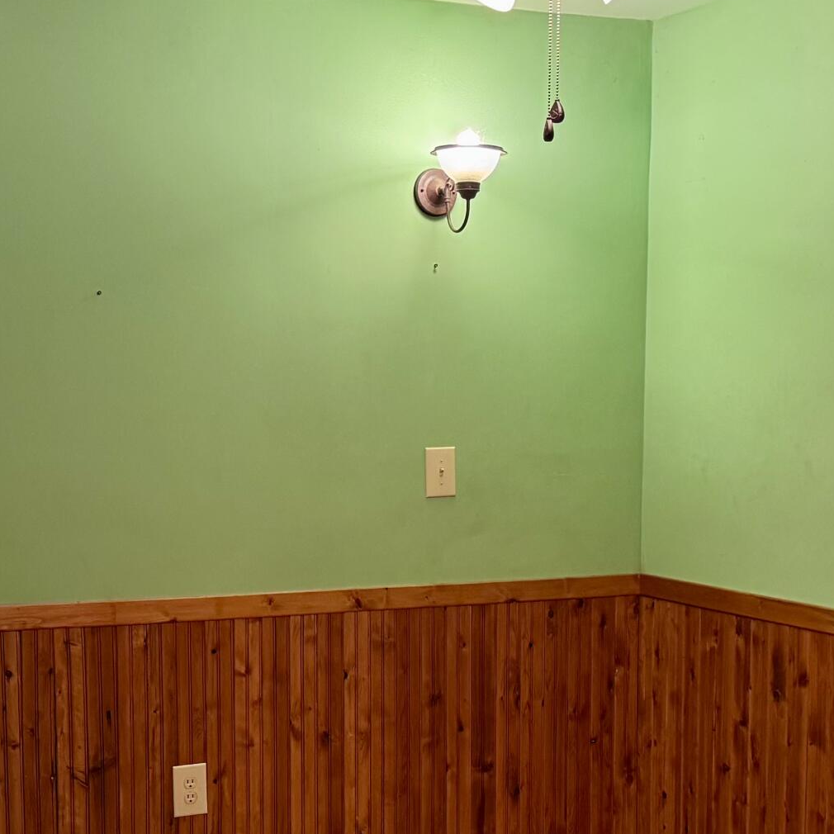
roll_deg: -0.1
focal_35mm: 63
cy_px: 599
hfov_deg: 27.3
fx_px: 1717
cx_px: 405
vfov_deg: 27.0
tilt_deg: -7.1
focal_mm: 6.76
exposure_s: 1/60
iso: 400
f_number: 1.78
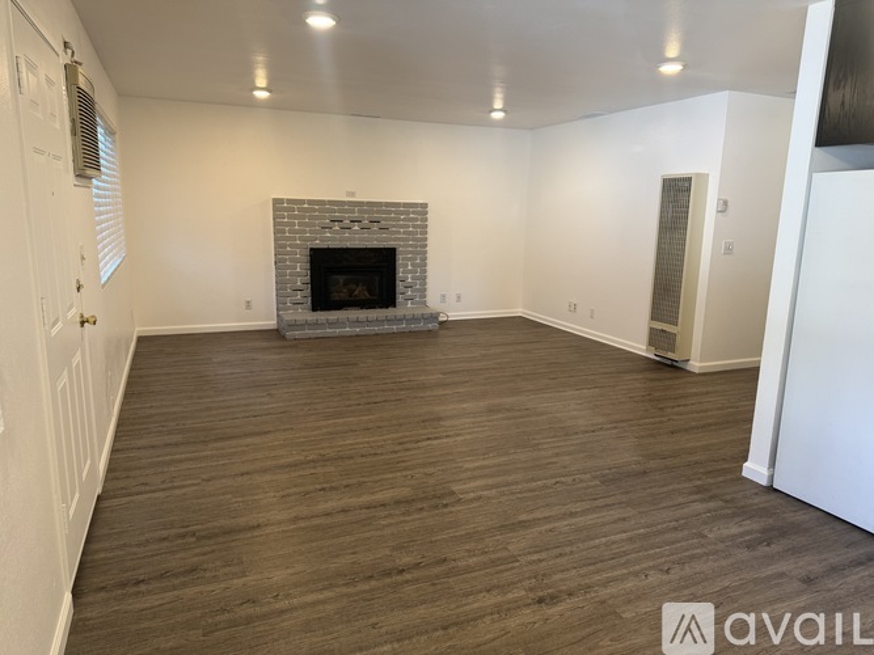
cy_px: 328
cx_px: 437
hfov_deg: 71.6
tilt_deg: -11.1
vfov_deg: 56.8
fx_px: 606
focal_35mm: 24
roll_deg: -1.6
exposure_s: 1/60
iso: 125
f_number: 1.78
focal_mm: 6.76
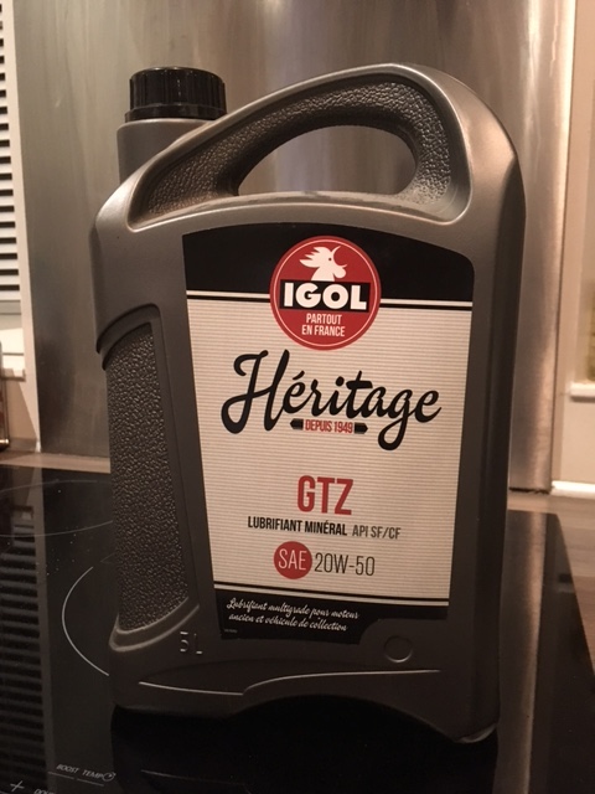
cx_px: 298
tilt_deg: -9.5
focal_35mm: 29
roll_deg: +0.0
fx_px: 665
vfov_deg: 61.7
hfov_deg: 48.2
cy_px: 397
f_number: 2.2
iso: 500
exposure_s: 1/17
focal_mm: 4.15
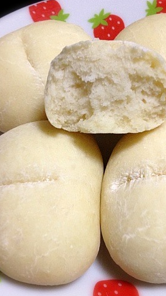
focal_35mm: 52
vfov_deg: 39.9
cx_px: 99
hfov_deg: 23.0
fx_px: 407
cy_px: 148
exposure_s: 1/20
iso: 250
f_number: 2.4
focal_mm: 4.28
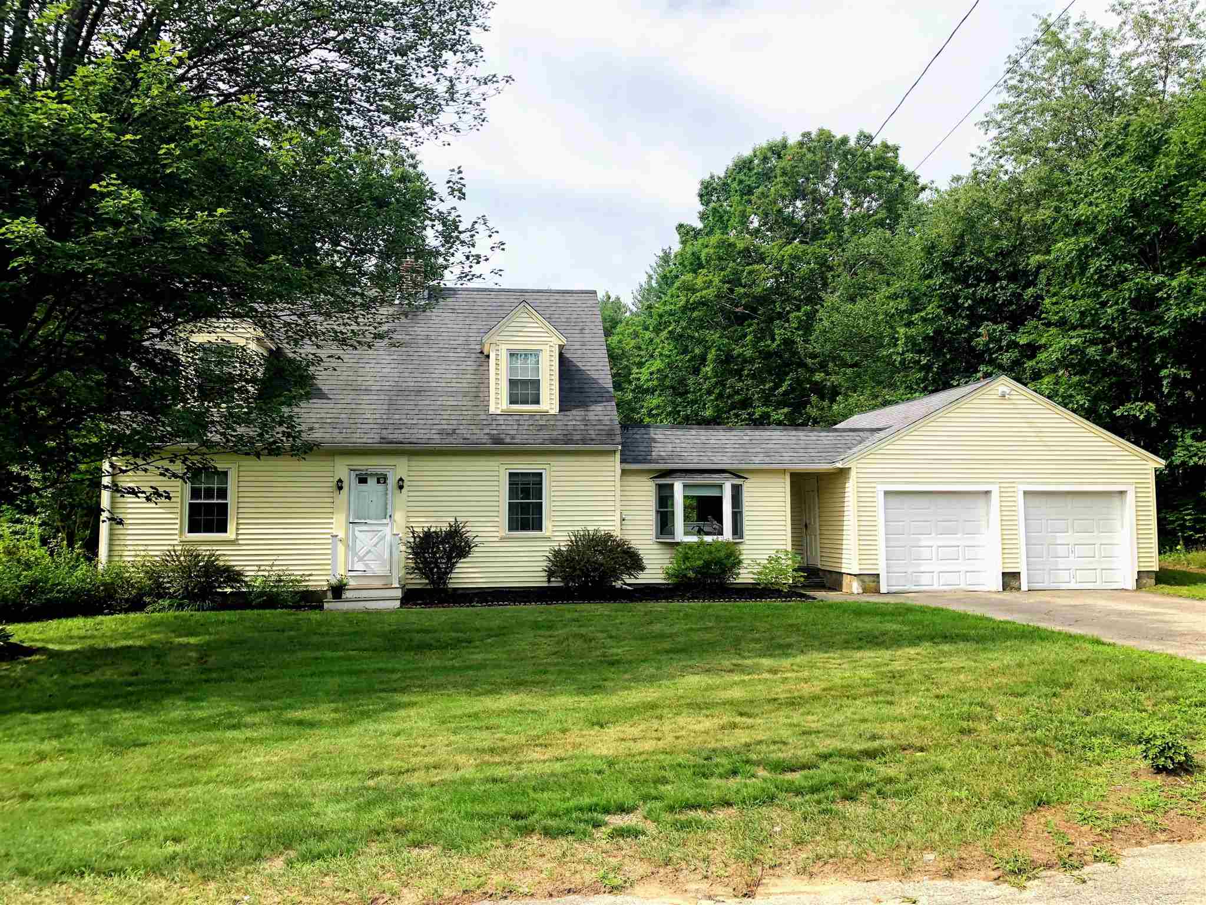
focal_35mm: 28
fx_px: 976
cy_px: 452
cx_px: 603
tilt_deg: +3.7
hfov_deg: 63.4
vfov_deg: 49.7
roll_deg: +0.9
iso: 20
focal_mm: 3.99
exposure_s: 1/1200
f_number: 1.8
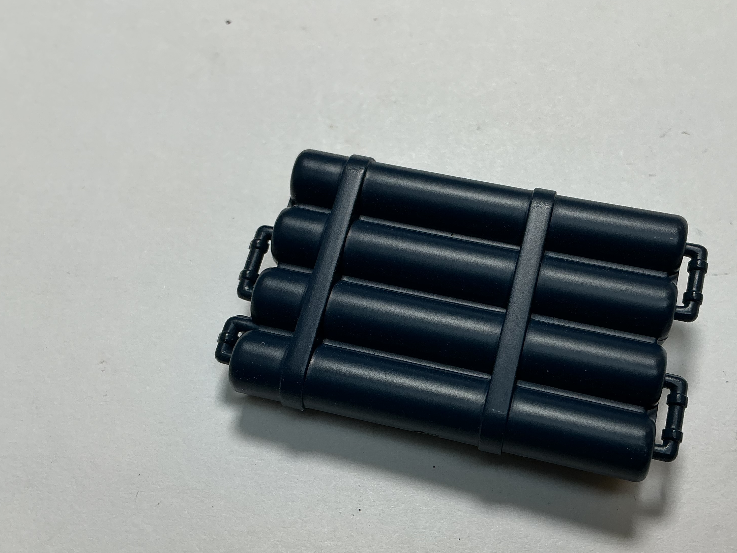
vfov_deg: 35.9
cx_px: 433
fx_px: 852
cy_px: 302
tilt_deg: -65.7
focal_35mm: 40
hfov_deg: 46.6
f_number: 1.8
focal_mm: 3
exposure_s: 1/171
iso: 20
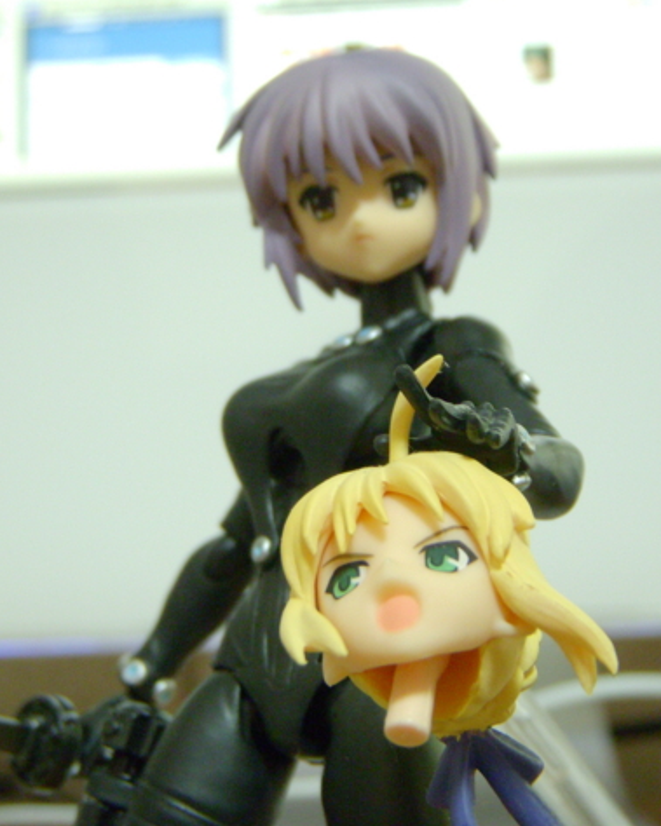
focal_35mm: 87
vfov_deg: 22.0
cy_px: 413
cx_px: 349
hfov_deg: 17.7
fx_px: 2128
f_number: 3.7
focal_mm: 11
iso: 400
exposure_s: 1/6
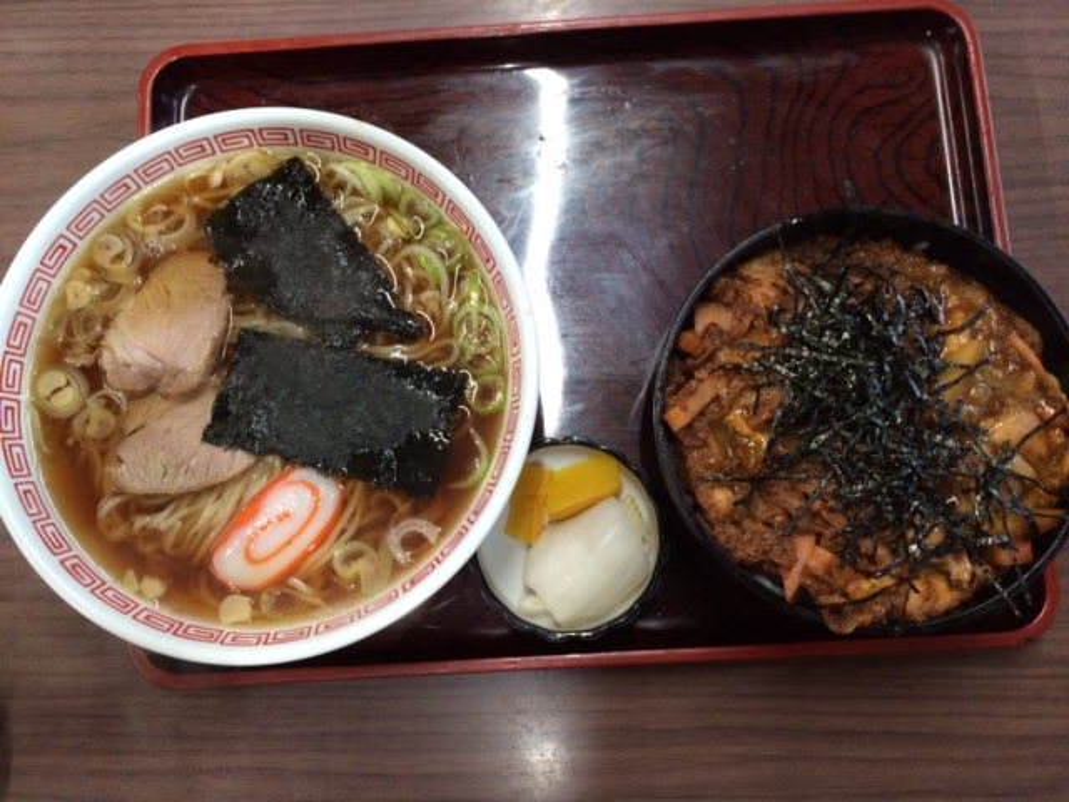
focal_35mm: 30
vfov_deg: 46.8
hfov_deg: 60.0
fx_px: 926
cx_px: 534
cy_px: 401
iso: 320
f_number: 2.2
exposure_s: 1/30
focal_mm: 4.12
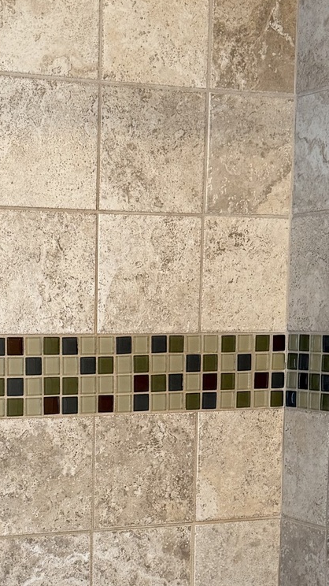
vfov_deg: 25.6
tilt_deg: -7.7
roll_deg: -1.0
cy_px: 499
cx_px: 32
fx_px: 1257
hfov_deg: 14.7
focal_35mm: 81
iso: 160
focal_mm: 6.76
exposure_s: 1/60
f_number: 1.78
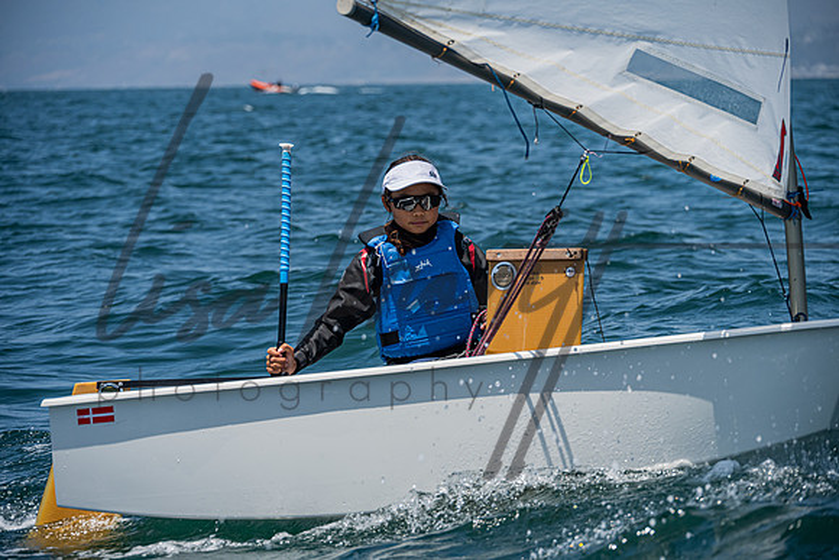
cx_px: 420
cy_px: 280
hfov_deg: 12.1
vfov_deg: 8.1
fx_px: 3963
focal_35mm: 170
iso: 500
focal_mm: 170
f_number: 7.6
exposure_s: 1/1600
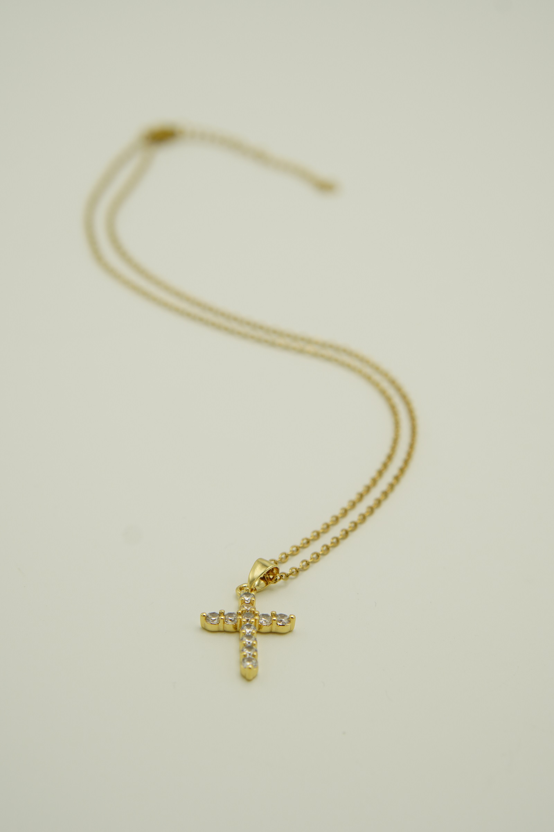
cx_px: 277
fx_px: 1731
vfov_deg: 27.0
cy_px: 416
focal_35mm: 75
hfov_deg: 18.2
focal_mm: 50
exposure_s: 1/125
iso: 100
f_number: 5.6
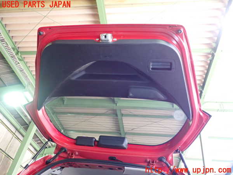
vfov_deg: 46.8
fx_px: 202
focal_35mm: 30
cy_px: 88
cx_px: 116
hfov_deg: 60.0
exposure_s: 1/30
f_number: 2.3
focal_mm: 5.4
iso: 400
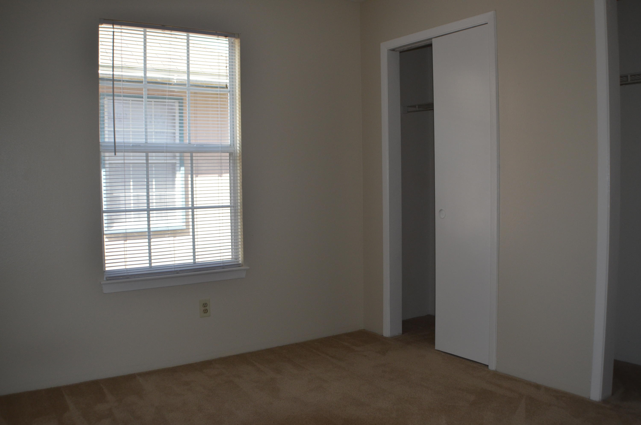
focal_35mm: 42
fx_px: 746
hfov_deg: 46.5
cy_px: 212
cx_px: 320
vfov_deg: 31.8
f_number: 4.5
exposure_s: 1/80
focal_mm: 28
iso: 400
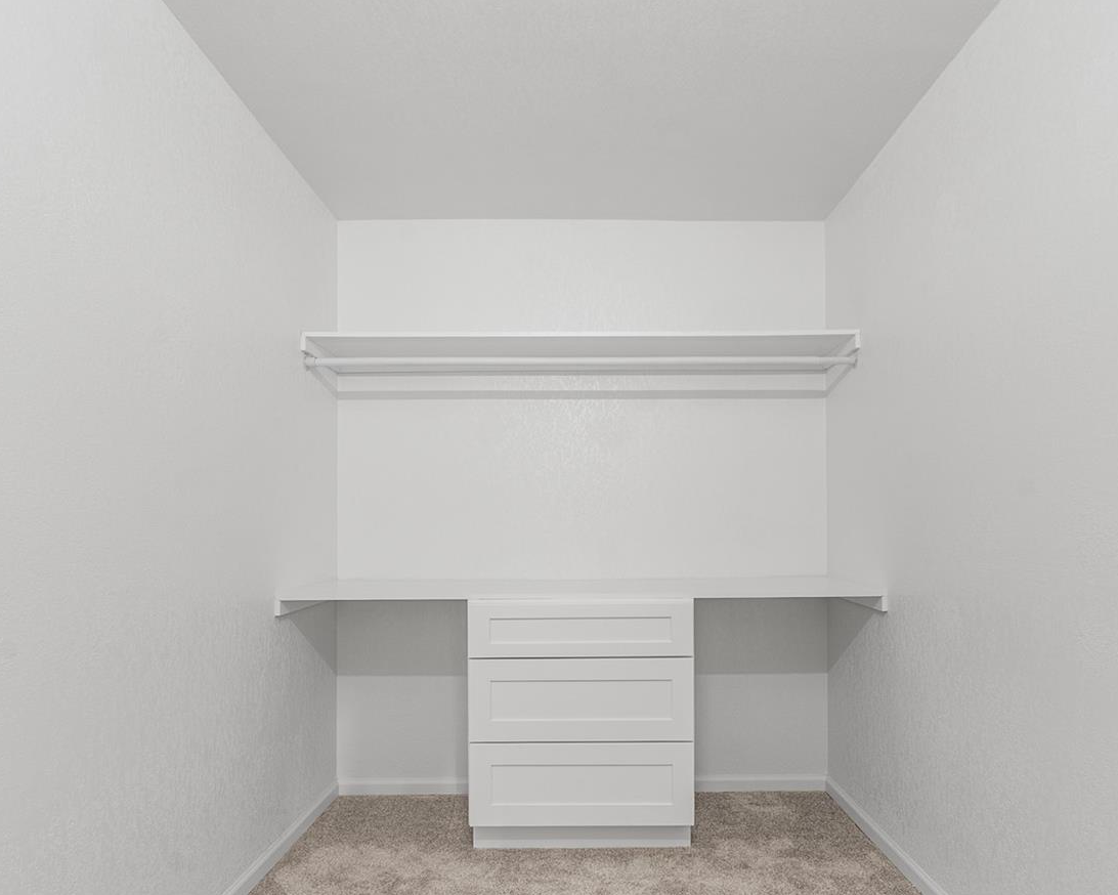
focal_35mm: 22
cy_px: 511
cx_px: 593
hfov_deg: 75.0
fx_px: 728
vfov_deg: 62.9
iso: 200
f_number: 8
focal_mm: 16
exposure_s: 1/5
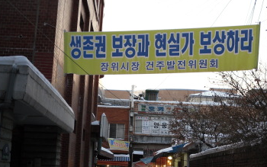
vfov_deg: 24.3
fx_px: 386
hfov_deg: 37.9
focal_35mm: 53
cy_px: 116
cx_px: 169
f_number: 3
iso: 100
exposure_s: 1/90
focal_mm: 6.3
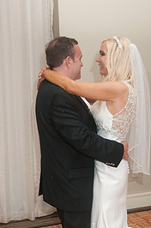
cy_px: 161
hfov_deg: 22.0
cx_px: 103
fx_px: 386
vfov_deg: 32.5
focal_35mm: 61
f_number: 5.6
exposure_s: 1/60
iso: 400
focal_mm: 24
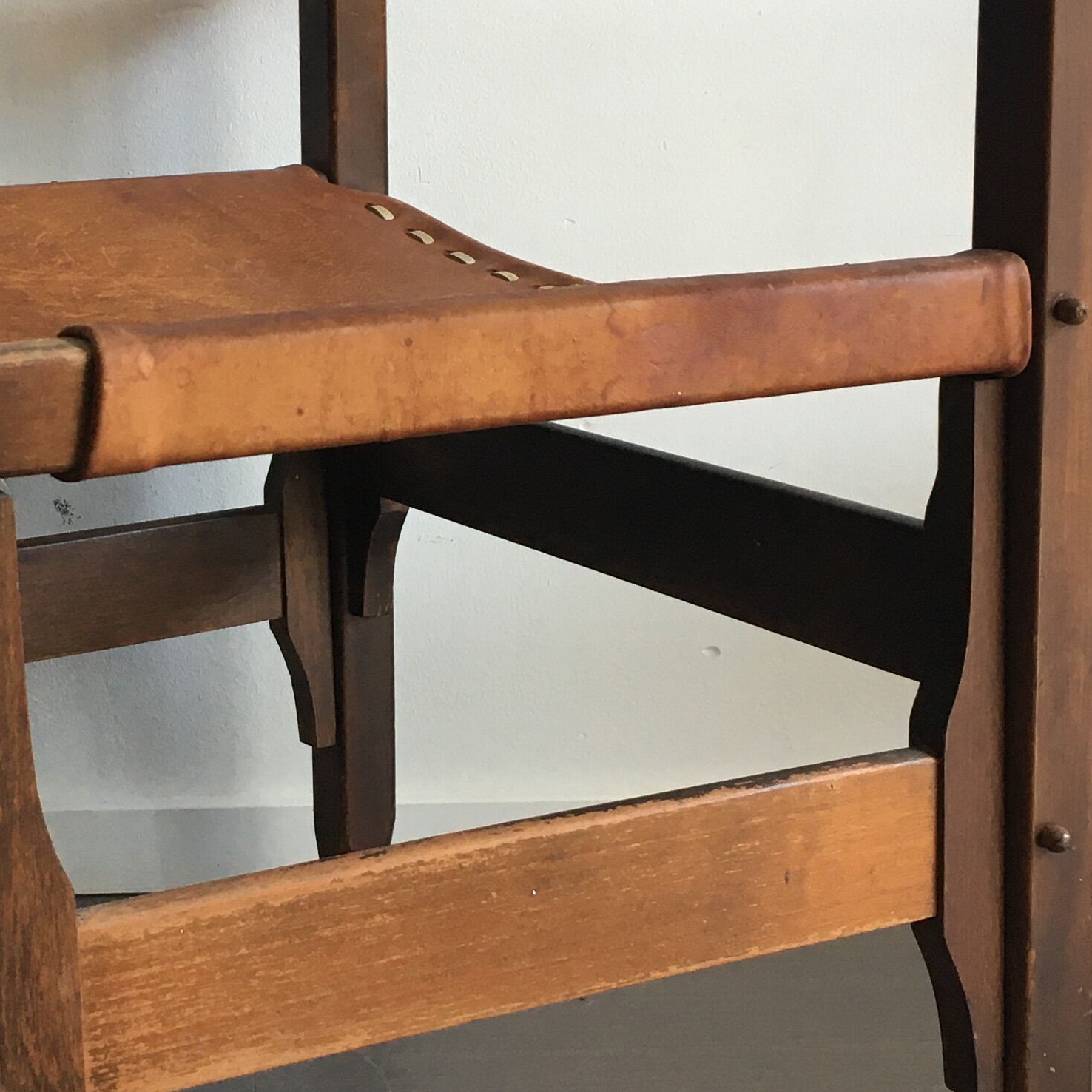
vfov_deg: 24.6
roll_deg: +0.6
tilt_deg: -11.4
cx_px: 232
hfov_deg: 24.3
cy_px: 411
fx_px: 2498
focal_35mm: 70
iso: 32
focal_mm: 4.15
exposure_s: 1/33
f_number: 2.2
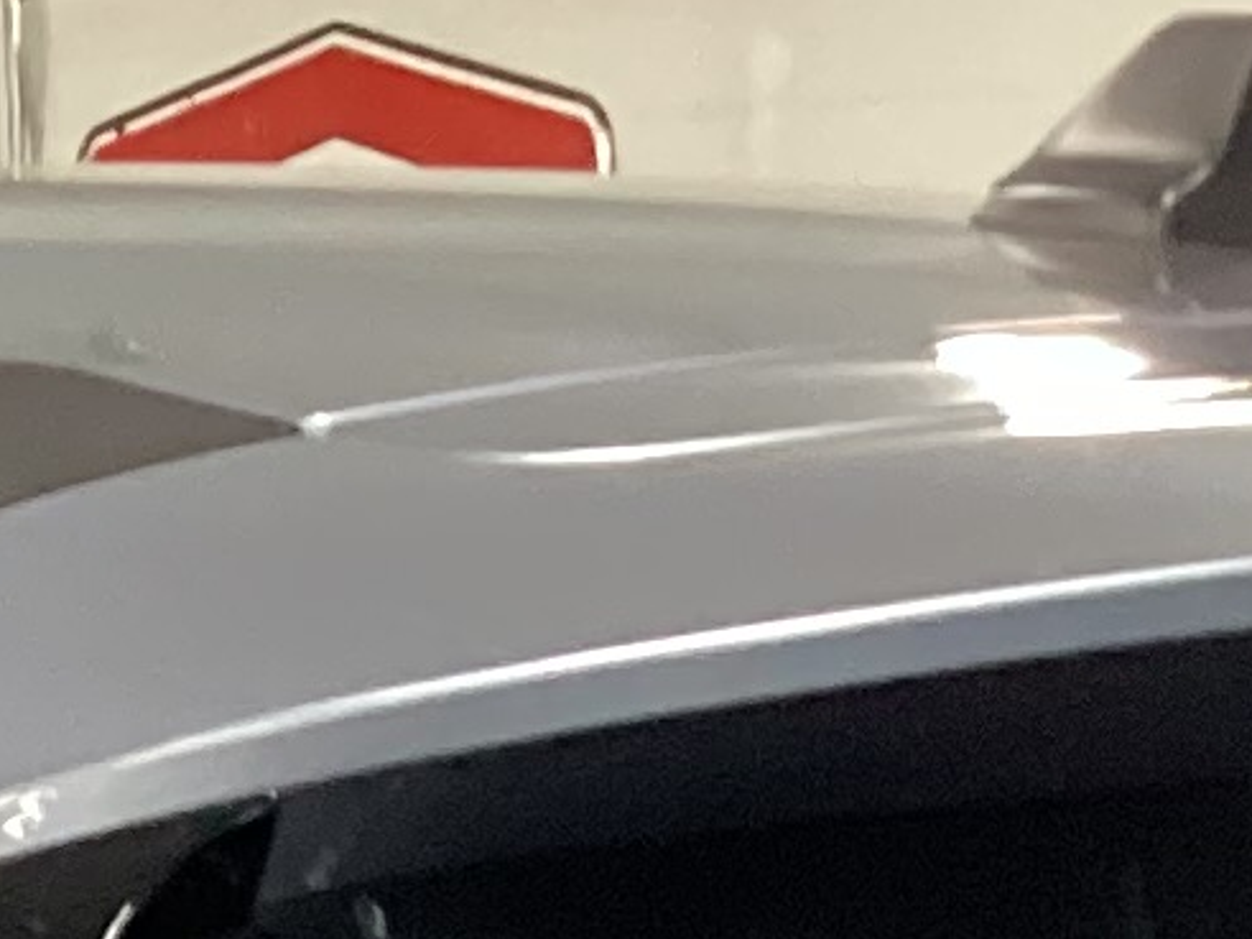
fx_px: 7449
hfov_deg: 9.6
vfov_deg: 6.5
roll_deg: +0.1
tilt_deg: -19.1
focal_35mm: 206
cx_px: 671
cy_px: 2906
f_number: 2.4
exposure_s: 1/40
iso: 250
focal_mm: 3.3
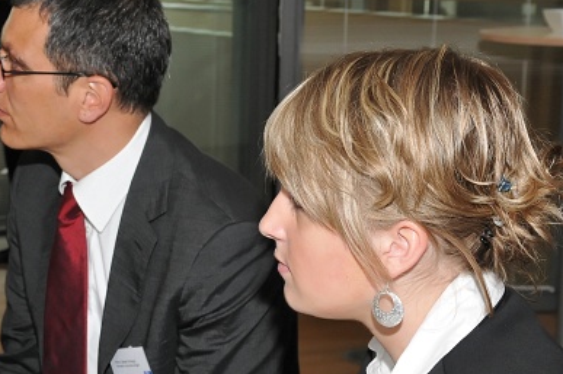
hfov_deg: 20.1
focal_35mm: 98
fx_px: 1531
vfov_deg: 13.9
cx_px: -25
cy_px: 243
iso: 400
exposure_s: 1/60
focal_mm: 28
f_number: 5.6
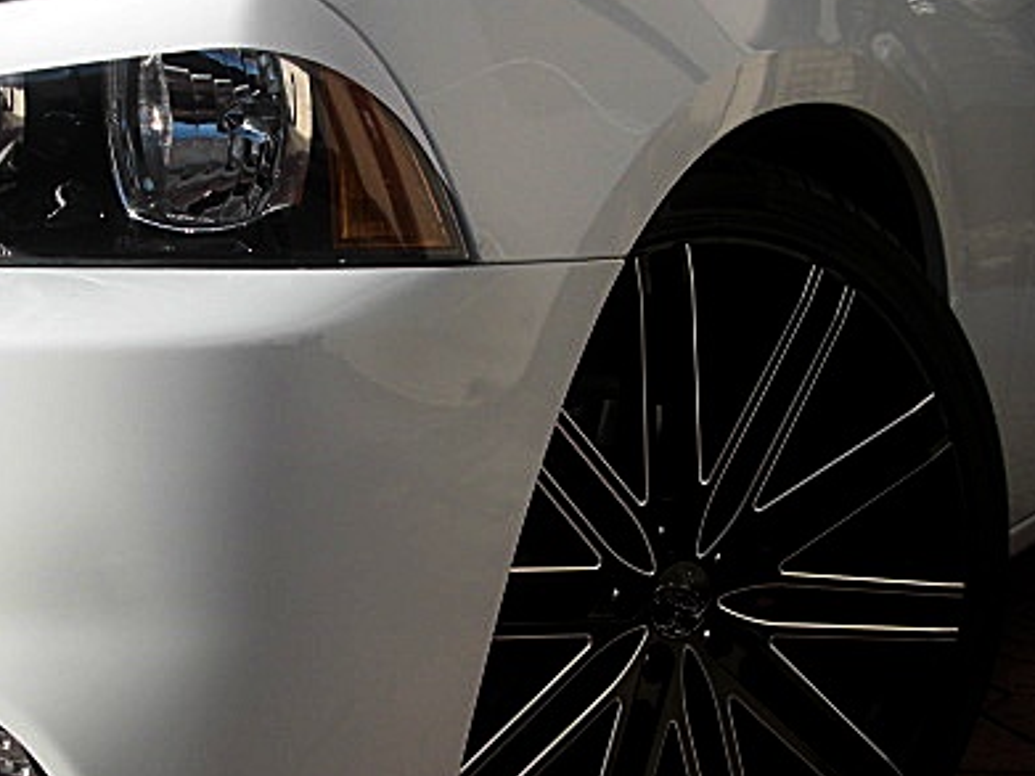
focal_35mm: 59
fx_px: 1764
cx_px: 291
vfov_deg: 24.8
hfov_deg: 32.2
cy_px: 466
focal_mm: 6.3
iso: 50
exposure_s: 1/1000
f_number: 2.8
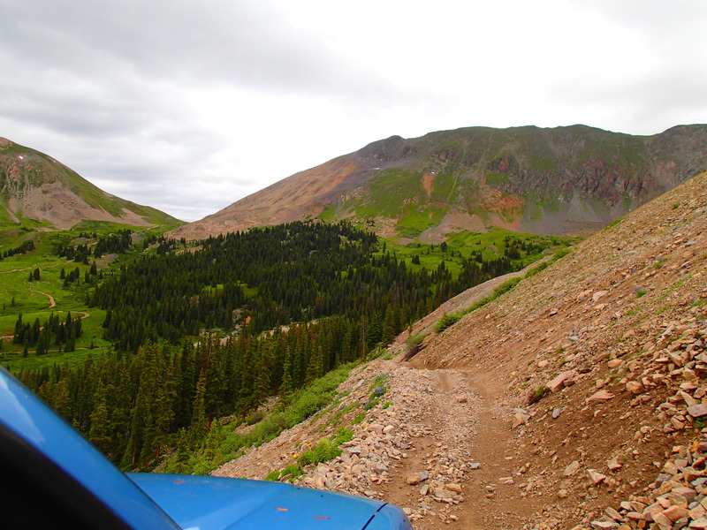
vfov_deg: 54.9
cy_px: 265
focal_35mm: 25
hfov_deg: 69.4
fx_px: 511
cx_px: 354
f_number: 2.8
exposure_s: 1/400
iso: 100
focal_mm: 4.5
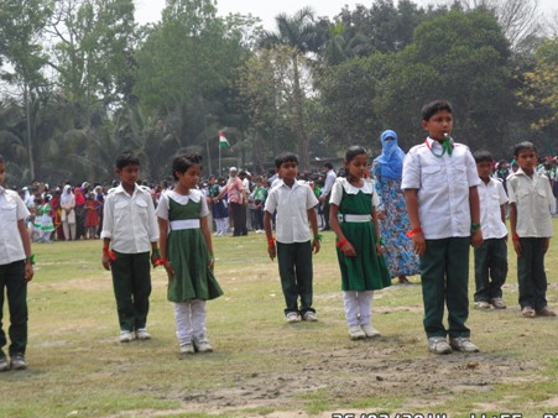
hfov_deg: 20.2
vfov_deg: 15.2
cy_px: 224
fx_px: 1563
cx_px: 252
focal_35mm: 97
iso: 80
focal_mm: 15.4
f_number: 4.4
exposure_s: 1/500
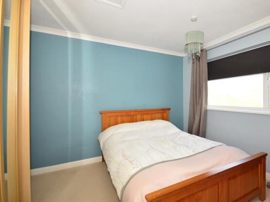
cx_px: 156
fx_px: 133
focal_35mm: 17
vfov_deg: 74.7
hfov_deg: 90.3
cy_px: 97
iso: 400
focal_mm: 10
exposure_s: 1/125
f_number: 5.6
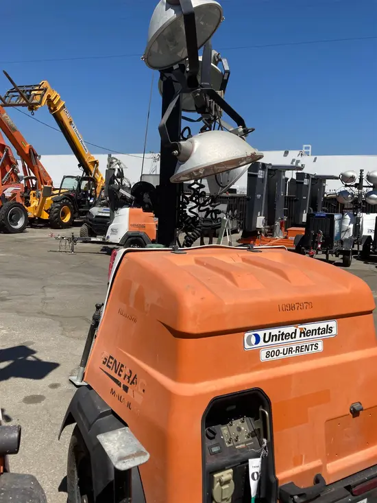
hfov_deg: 49.8
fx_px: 406
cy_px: 252
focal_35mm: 28
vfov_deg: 63.4
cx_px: 188
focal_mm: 3.99
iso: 20
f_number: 1.8
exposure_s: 1/2703
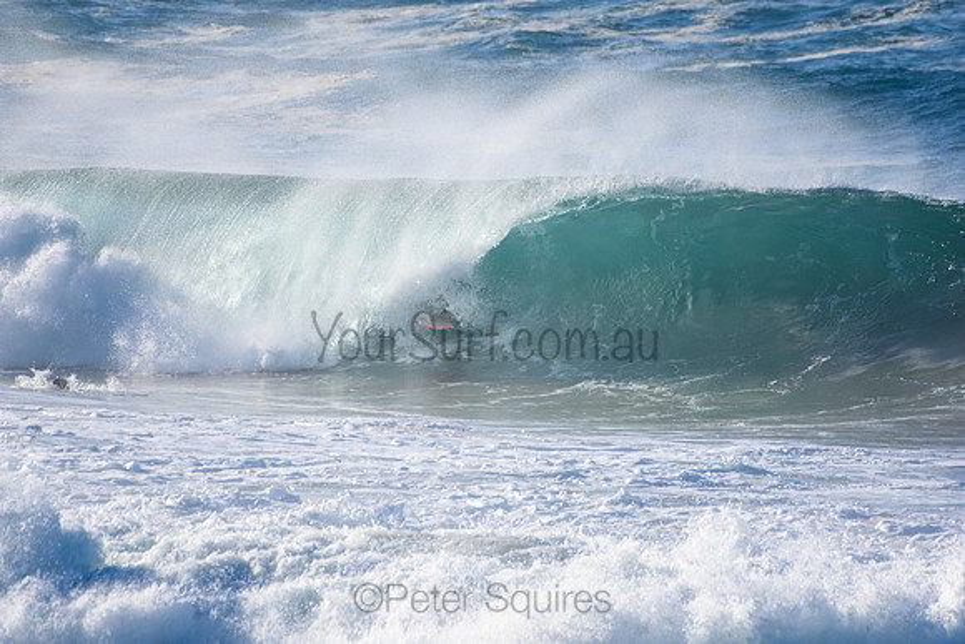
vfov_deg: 1.8
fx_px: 20108
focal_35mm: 750
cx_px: 482
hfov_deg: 2.7
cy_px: 322
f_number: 5.6
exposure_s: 1/2000
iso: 320
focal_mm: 500
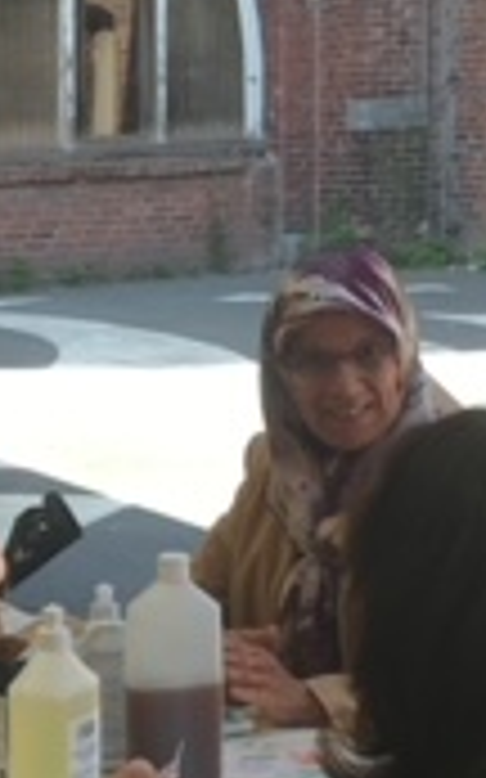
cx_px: -274
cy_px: 517
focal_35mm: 114
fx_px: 2418
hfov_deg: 11.0
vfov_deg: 18.2
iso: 25
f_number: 2.2
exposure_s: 1/174
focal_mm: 4.15
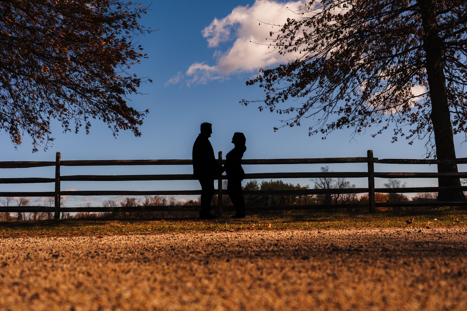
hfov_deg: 54.4
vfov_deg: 37.9
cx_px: 234
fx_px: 454
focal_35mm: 35
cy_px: 156
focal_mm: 35
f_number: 2.4
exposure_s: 1/24000
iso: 250
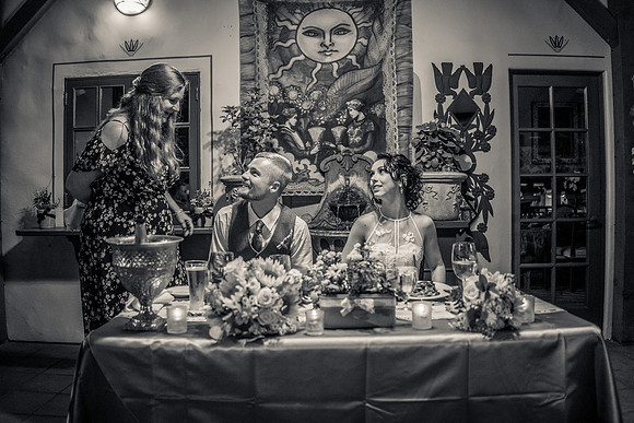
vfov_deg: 46.4
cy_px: 212
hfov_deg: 65.5
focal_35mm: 28
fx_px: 493
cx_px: 317
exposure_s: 1/200
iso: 1600
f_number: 2
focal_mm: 28
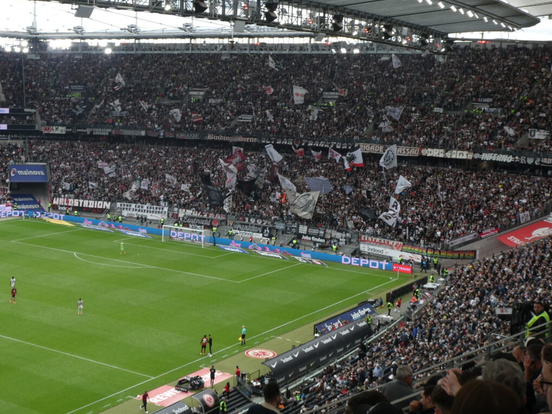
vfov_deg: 26.5
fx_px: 877
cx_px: 130
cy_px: 146
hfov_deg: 34.1
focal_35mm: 55
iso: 80
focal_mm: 6.3
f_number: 3.7
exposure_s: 1/100
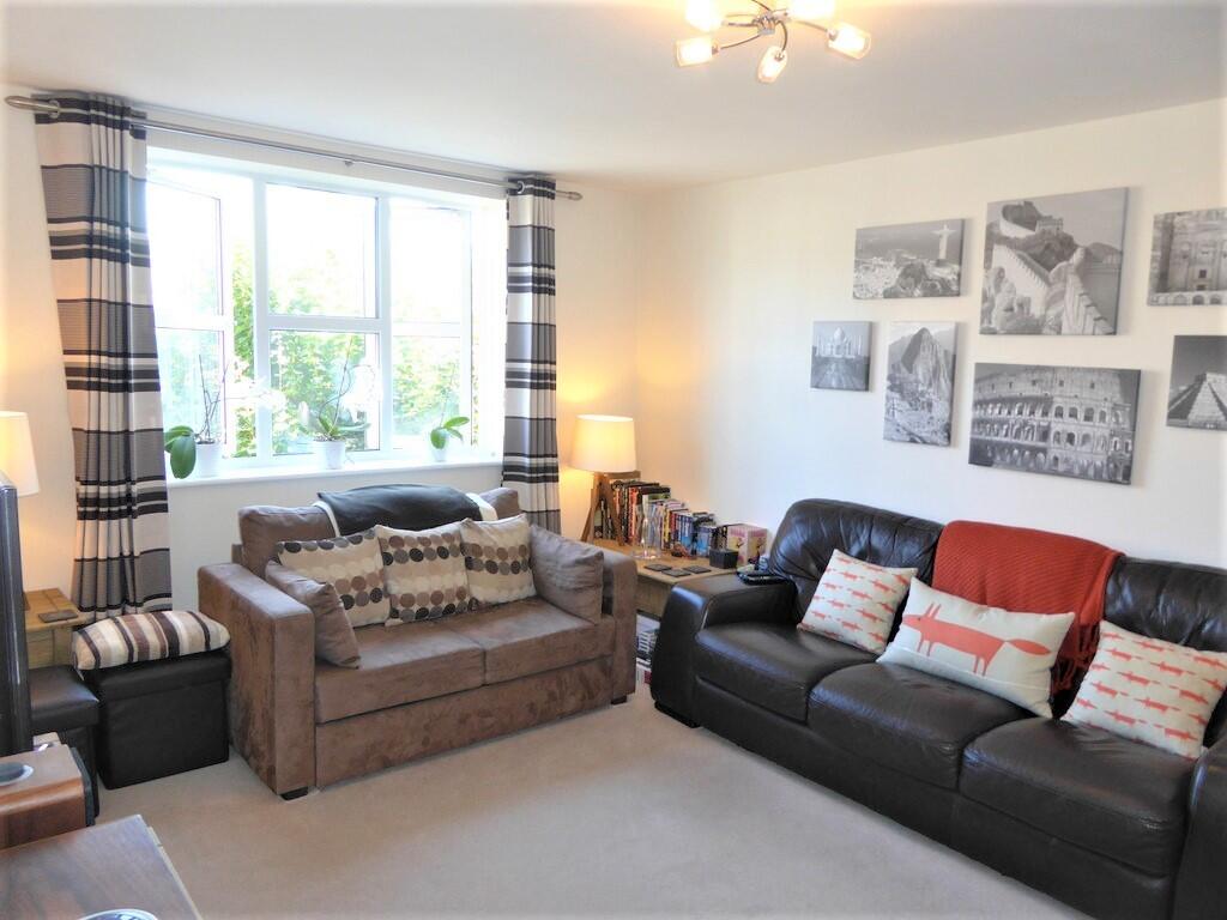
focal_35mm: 24
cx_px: 614
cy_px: 460
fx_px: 851
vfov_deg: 56.8
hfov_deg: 71.6
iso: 100
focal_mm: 4.3
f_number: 3.3
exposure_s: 1/20
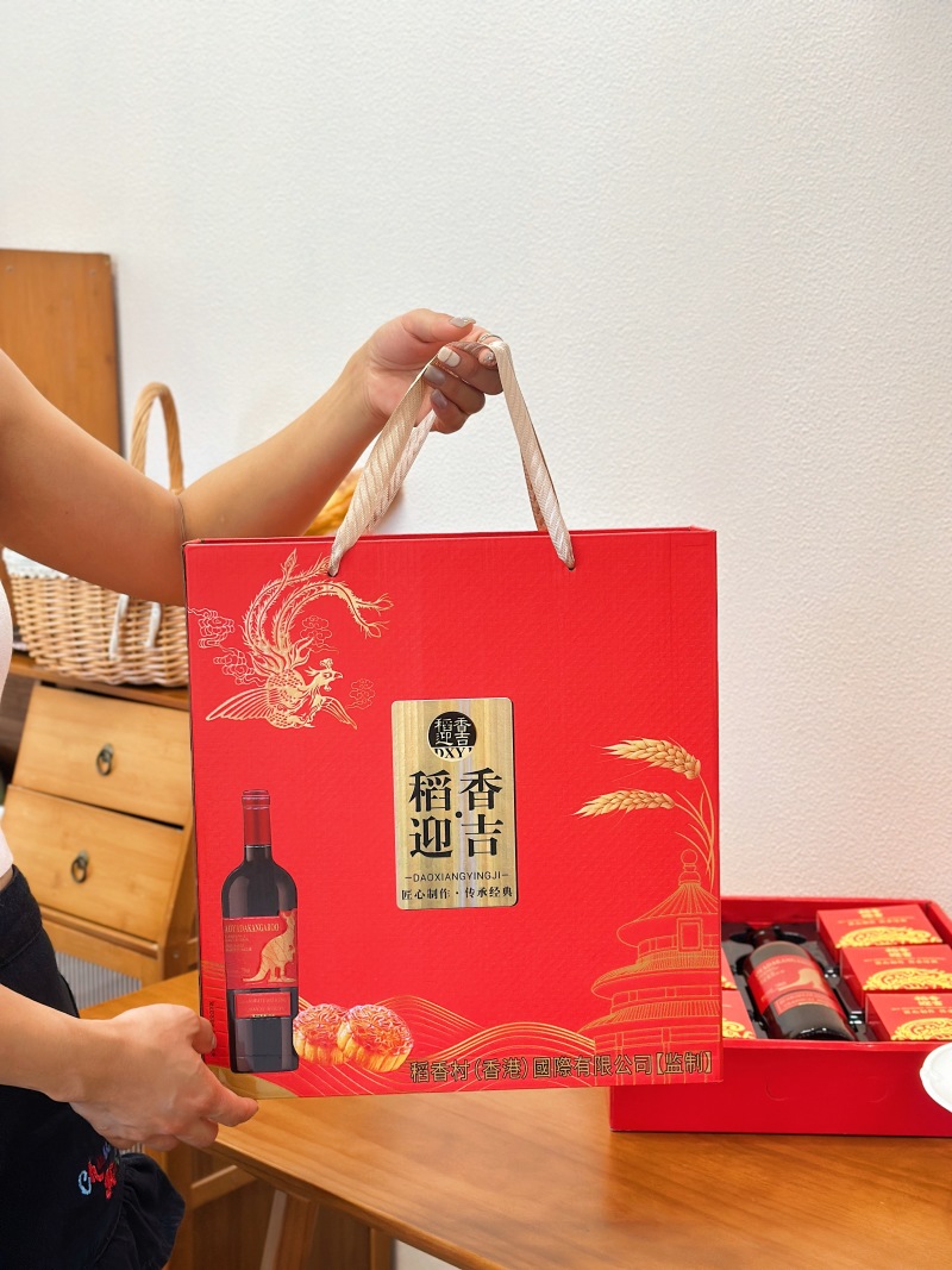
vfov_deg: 39.7
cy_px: 635
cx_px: 476
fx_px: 1760
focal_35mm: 48
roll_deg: -0.3
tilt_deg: -10.7
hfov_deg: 30.3
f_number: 1.78
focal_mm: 6.86
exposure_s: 1/100
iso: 100
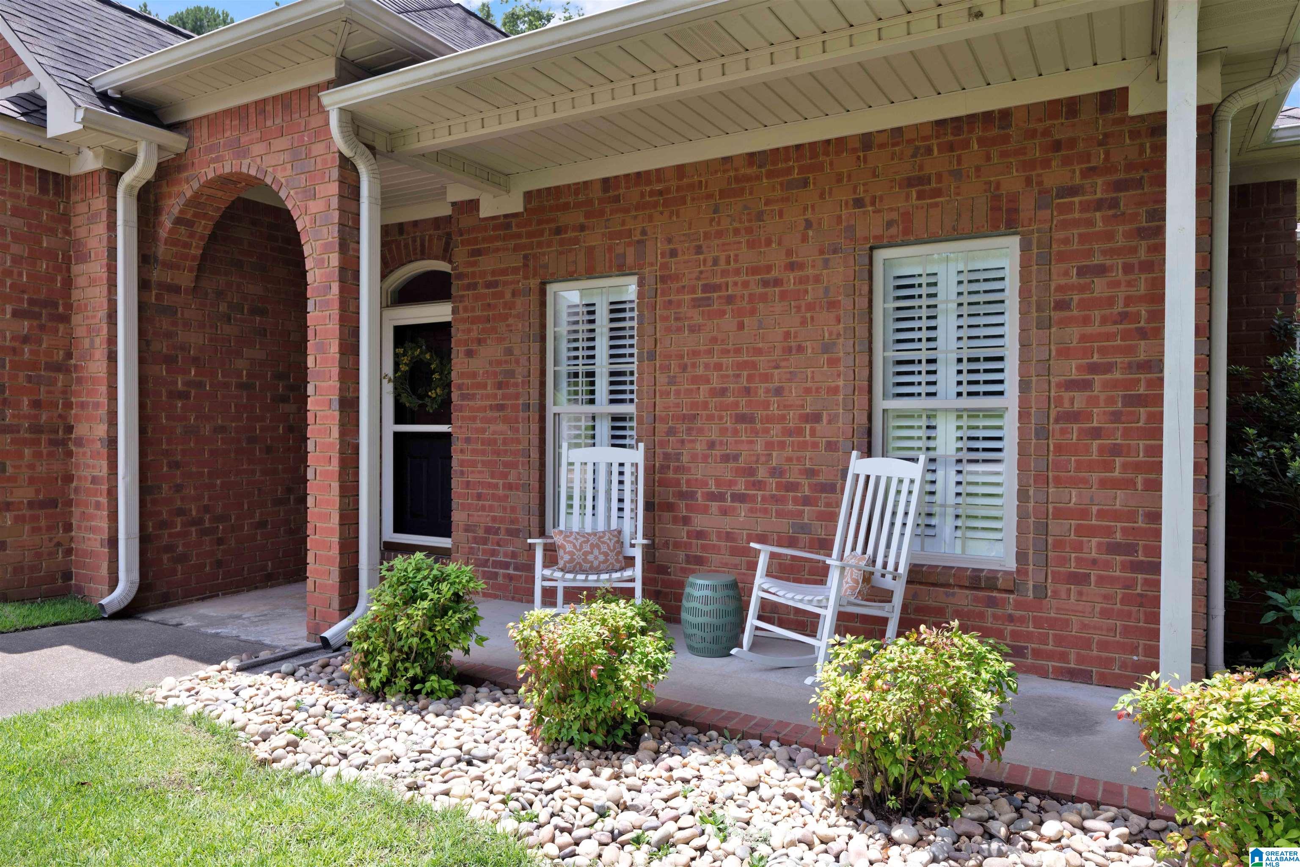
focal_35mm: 24
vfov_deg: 53.1
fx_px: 867
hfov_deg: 73.7
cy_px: 434
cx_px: 650
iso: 80
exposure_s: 1/100
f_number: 8
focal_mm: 24
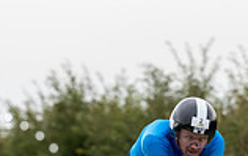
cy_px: 169
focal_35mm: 623
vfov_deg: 2.1
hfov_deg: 3.4
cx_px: 198
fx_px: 4214
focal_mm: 167
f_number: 3.2
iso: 800
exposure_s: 1/800
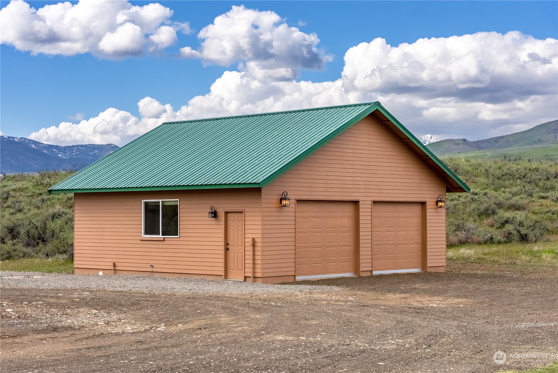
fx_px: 994
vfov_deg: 21.2
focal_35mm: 64
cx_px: 279
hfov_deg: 31.4
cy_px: 186
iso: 400
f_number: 11
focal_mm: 64.1
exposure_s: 1/8000
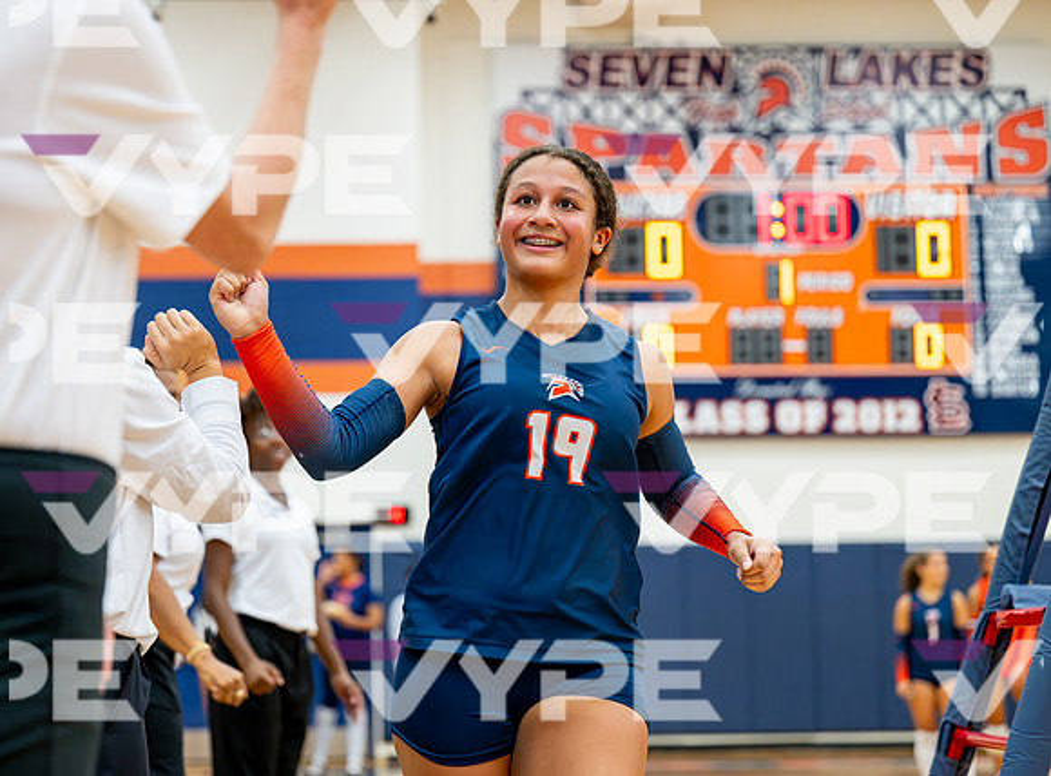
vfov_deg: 19.0
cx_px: 466
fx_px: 2316
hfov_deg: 25.6
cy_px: 388
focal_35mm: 77
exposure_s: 1/800
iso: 4000
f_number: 2.8
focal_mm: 71
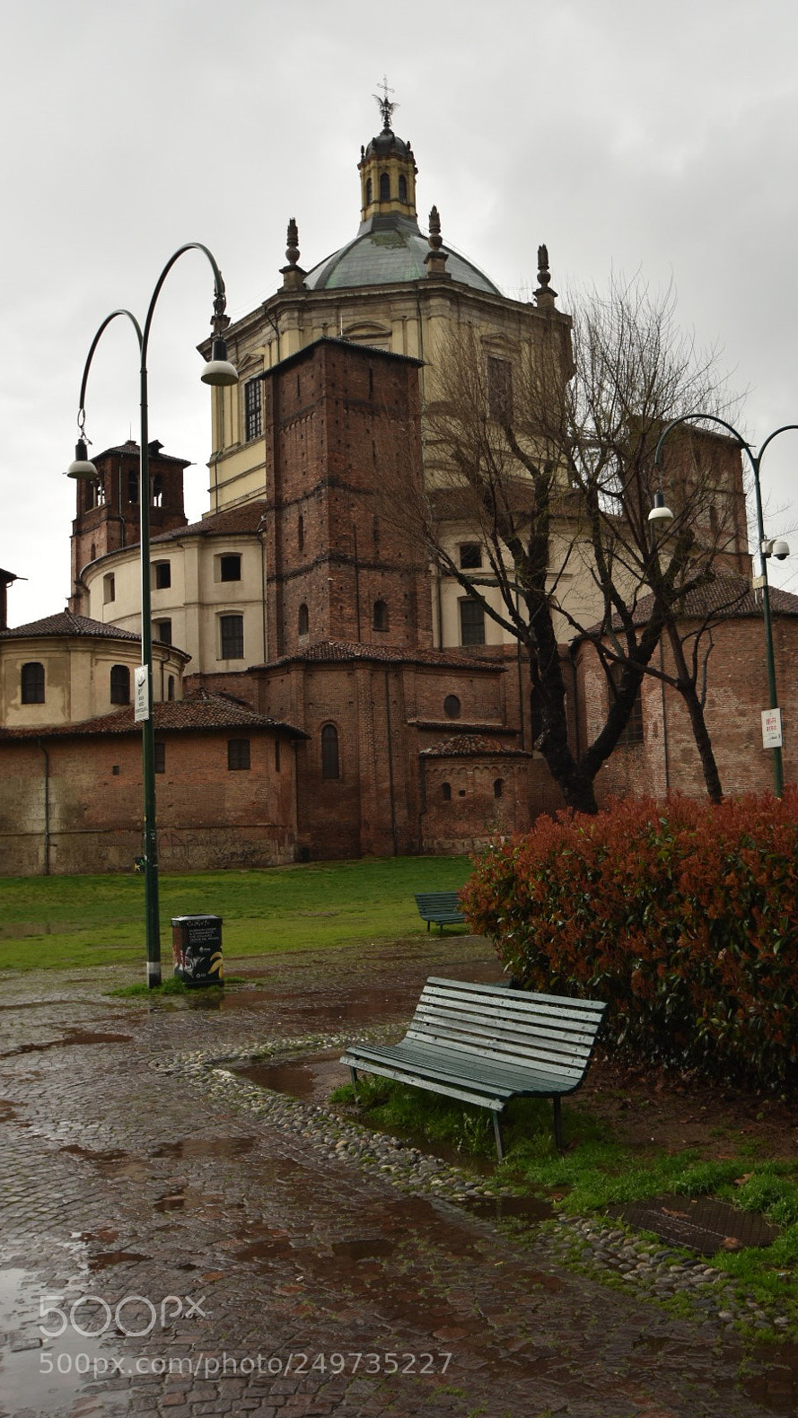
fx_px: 1316
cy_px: 716
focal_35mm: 35
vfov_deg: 56.6
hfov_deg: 33.7
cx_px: 462
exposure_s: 1/100
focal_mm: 22
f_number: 6.3
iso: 100
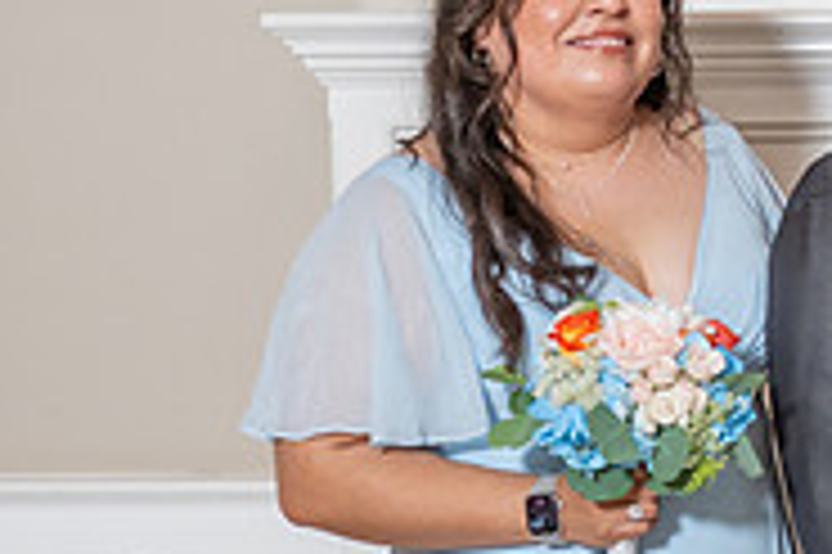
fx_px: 3995
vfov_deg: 7.9
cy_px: 417
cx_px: 1346
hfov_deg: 11.3
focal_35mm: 173
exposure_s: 1/160
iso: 640
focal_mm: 45
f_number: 4.5
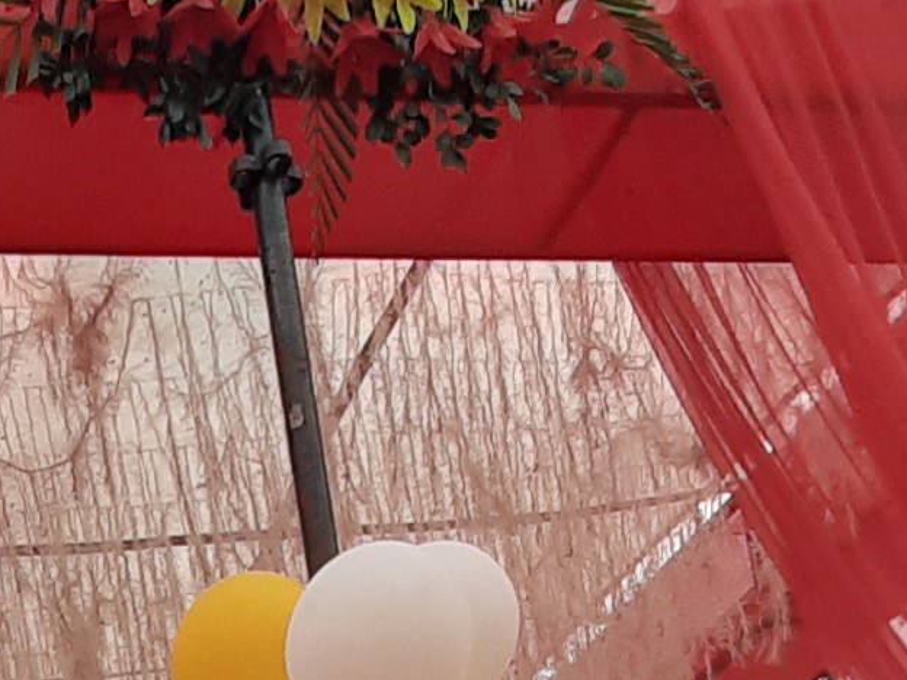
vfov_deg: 16.4
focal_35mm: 68
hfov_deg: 26.7
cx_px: -44
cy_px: 1372
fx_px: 1782
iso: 40
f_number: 2.2
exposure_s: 1/404
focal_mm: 1.42
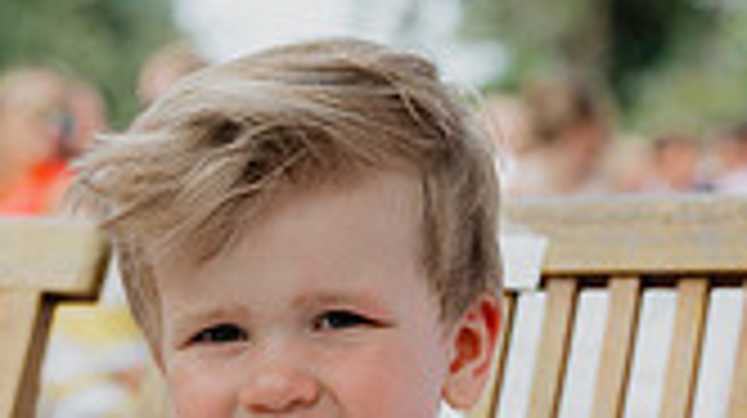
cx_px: 338
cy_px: 481
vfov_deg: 8.3
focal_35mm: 145
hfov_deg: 14.8
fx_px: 2869
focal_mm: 51
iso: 100
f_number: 3.5
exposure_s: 1/500
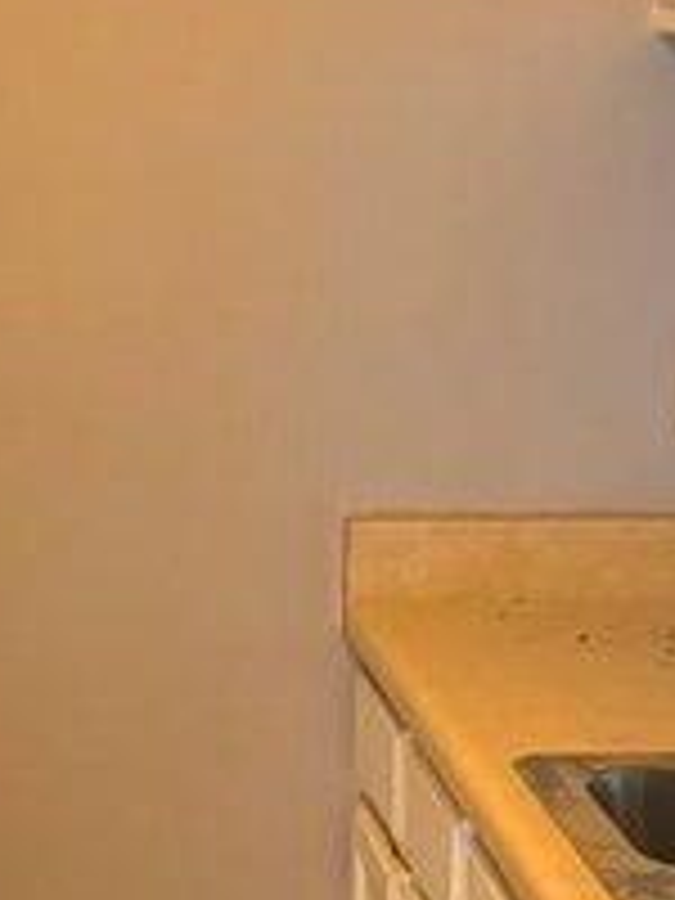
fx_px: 3458
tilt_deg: -12.0
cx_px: 0
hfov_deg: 11.0
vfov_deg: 14.8
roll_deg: -1.4
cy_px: 662
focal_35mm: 133
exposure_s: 1/60
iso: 160
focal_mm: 5.96
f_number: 1.6
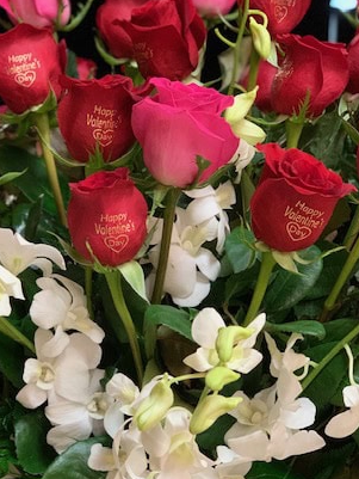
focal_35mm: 83
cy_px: 301
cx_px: 132
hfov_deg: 17.8
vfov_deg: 23.5
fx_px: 1147
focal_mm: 6
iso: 400
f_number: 2.4
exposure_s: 1/60
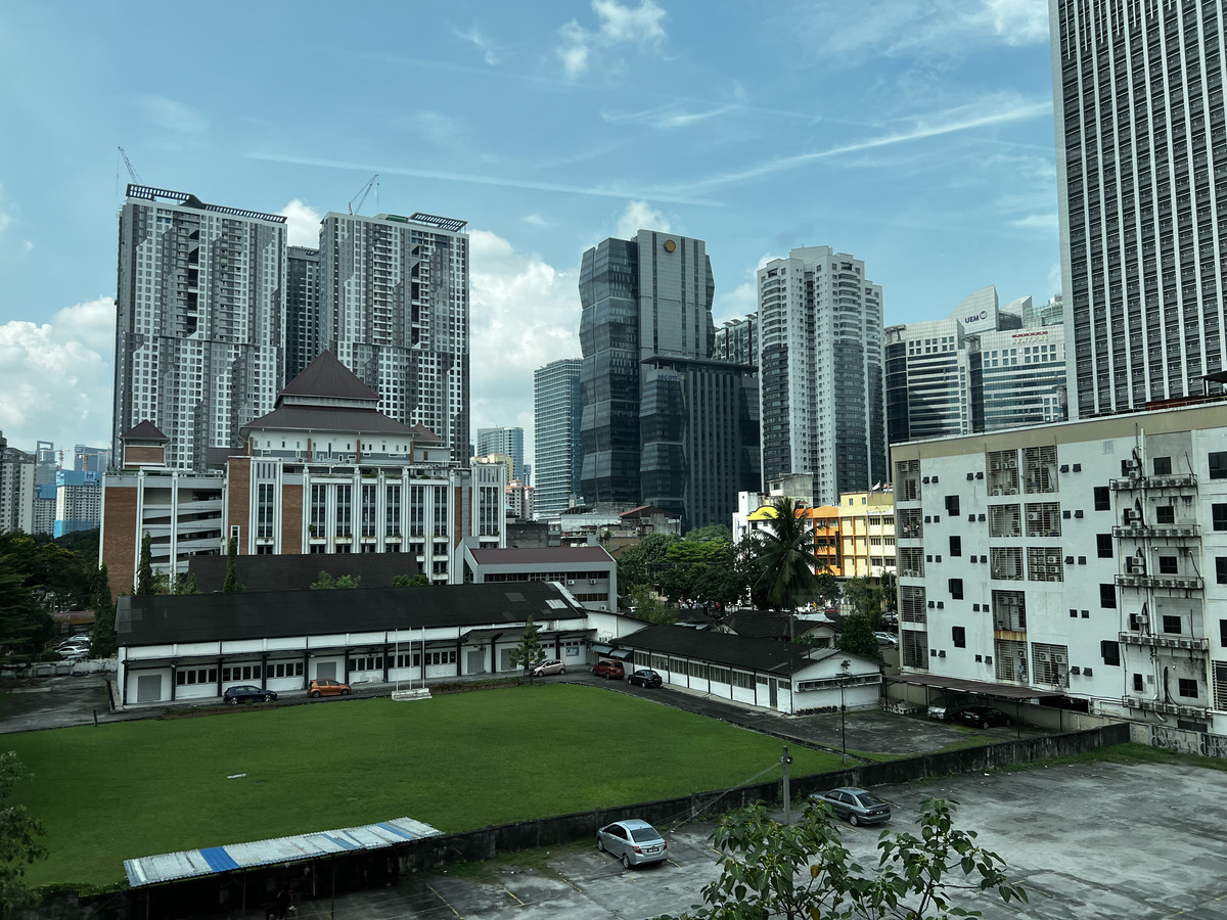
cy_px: 460
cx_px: 614
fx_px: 922
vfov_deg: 53.1
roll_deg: +1.9
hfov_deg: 67.3
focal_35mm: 26
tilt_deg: +4.1
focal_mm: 5.7
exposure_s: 1/3257
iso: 50
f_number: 1.5
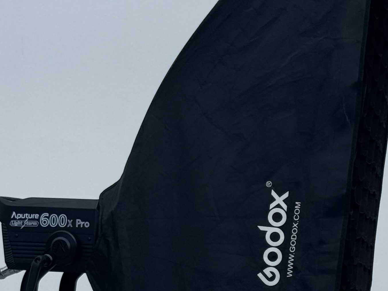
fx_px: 1603
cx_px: 264
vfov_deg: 10.3
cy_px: 241
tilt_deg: +0.8
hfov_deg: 13.8
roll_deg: -1.1
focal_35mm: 143
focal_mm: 6.76
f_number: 1.78
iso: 64
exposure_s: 1/926
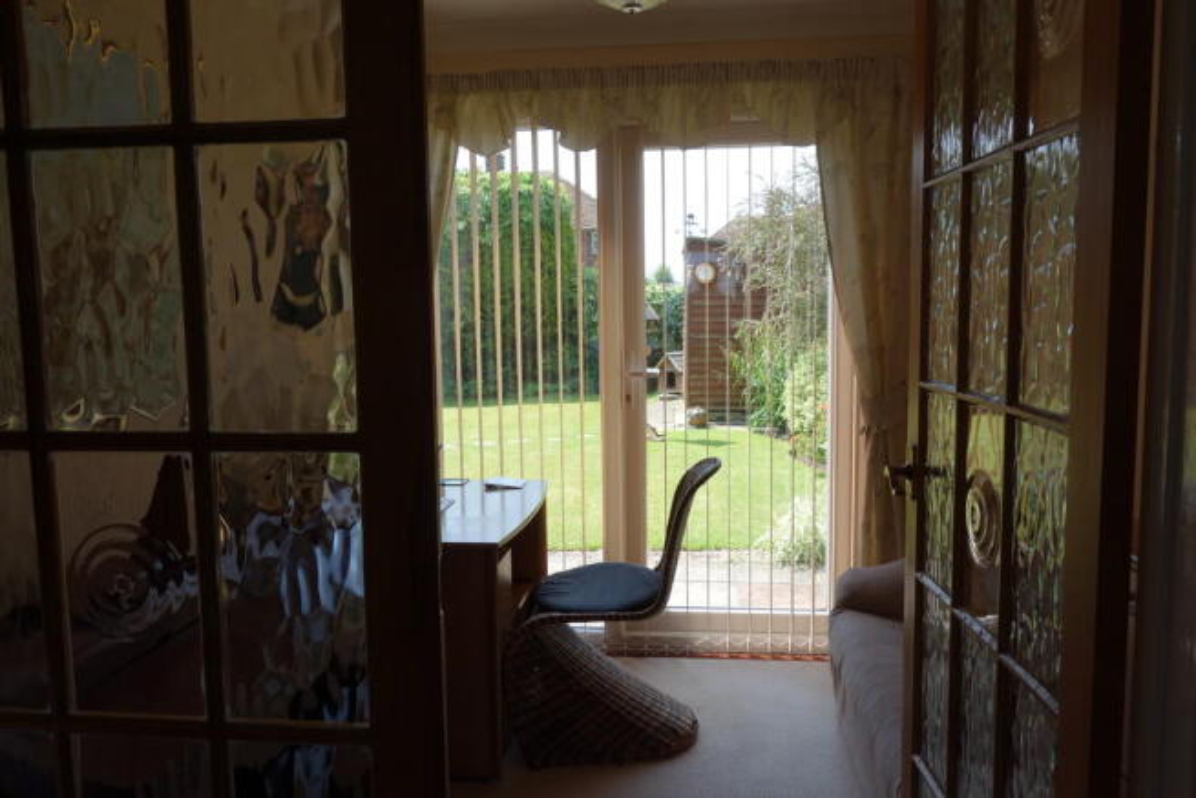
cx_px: 598
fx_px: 930
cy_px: 399
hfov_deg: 65.5
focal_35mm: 28
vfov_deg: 46.4
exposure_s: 1/125
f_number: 5.6
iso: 125
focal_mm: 10.4
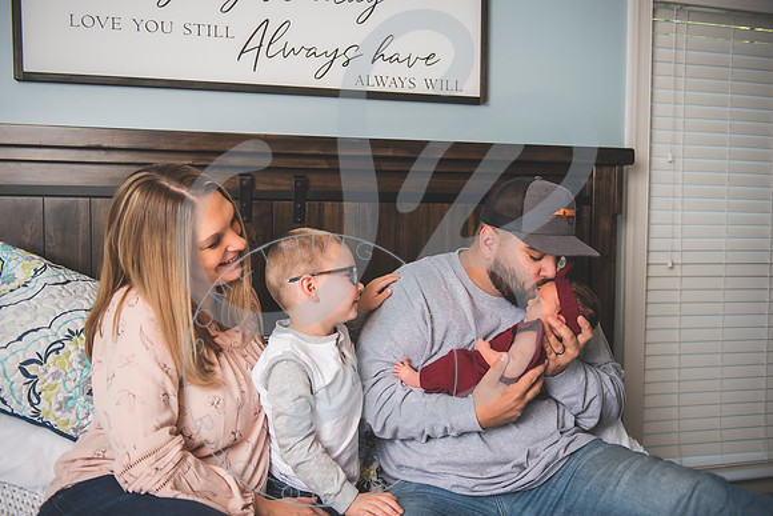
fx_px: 687
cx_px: 386
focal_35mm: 32
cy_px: 258
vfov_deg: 41.1
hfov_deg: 58.7
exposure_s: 1/100
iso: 100
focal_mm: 32
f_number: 2.8
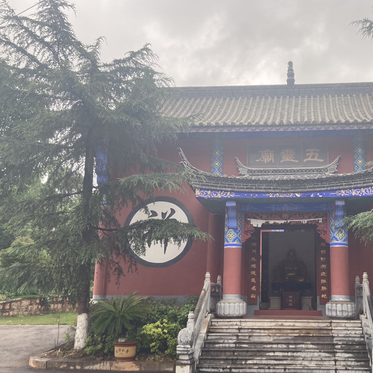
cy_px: 207
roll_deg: -1.3
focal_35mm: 38
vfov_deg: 43.8
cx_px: 278
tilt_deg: +12.4
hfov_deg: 42.6
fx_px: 463
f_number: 1.8
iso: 20
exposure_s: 1/132
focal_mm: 3.99
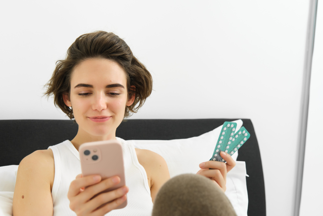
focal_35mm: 48
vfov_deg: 28.1
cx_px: 162
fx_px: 431
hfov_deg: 41.1
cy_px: 108
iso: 500
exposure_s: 1/125
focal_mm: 32.1
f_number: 2.8
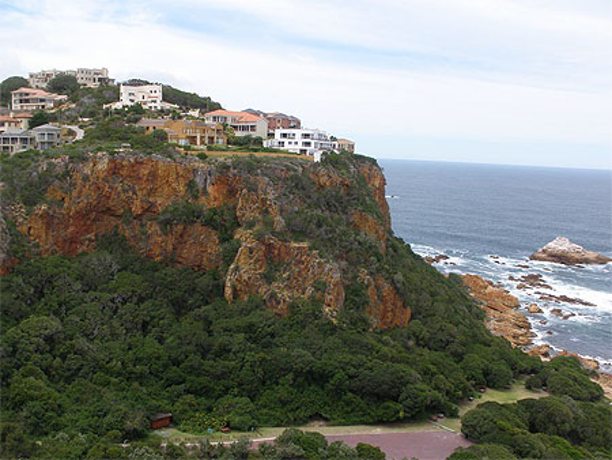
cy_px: 230
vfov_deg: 39.7
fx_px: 637
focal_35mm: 36
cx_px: 306
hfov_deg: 51.3
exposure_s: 1/250
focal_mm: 6.3
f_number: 5.6
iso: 64
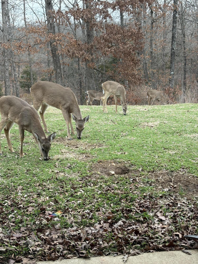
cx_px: 99
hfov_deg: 28.0
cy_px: 132
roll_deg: +0.3
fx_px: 397
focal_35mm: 52
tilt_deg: -12.6
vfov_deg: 36.8
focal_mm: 5.96
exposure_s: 1/523
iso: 40
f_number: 1.6
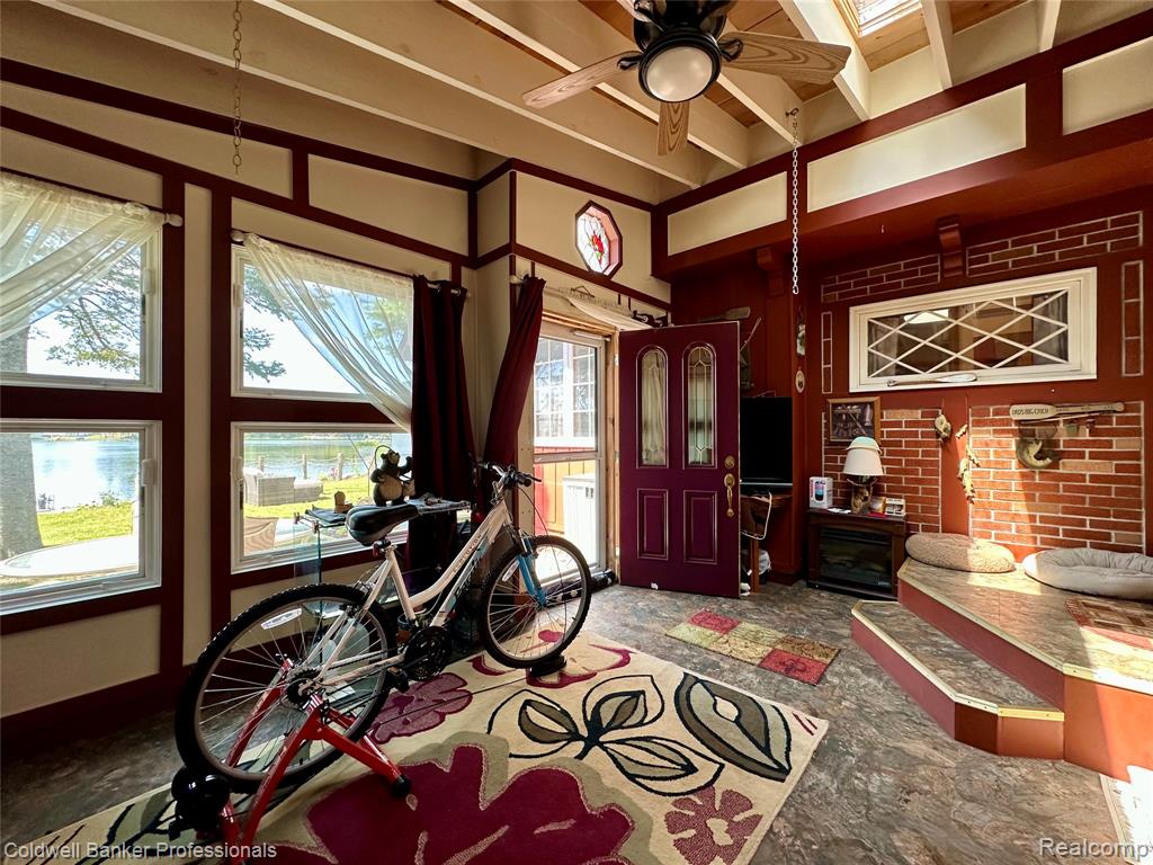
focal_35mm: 14
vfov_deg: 85.7
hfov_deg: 102.1
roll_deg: +0.0
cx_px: 576
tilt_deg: -0.2
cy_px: 432
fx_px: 466
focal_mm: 2.22
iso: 160
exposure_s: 1/99
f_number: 2.2
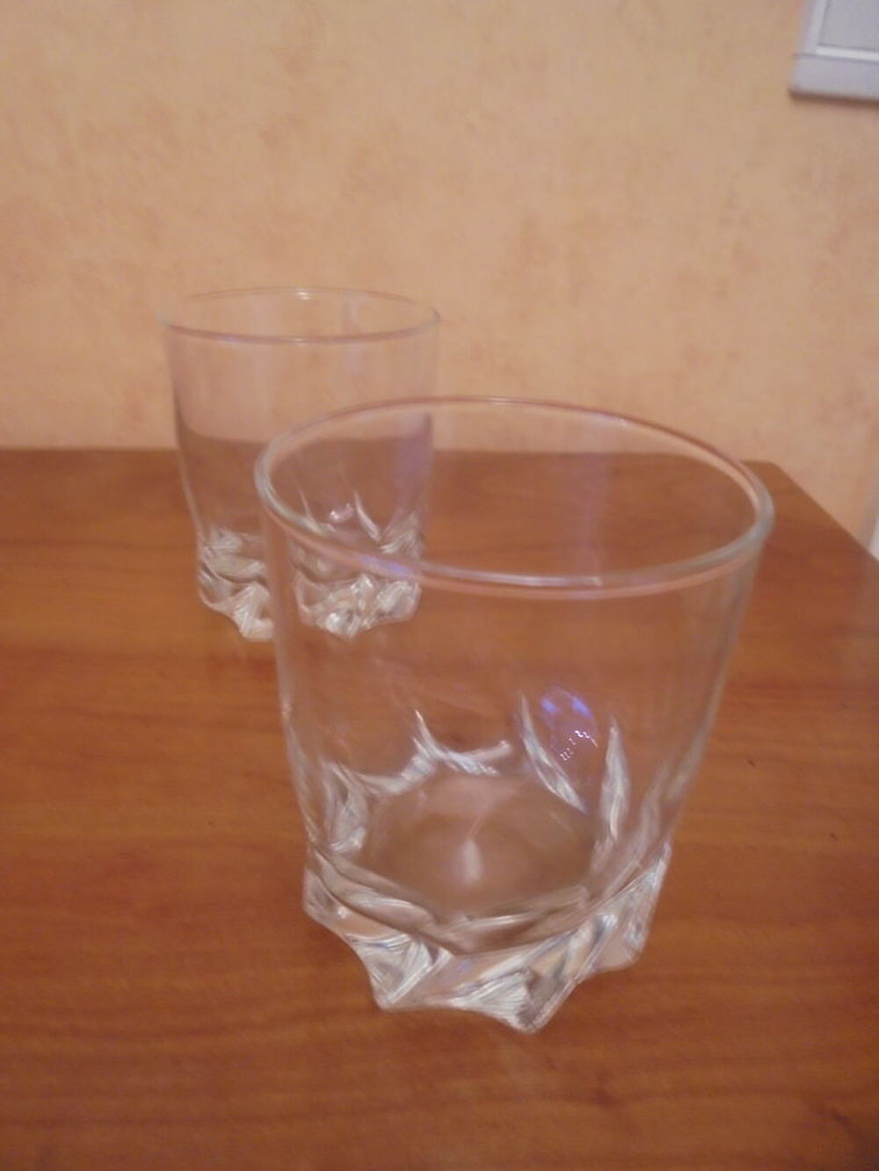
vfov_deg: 67.3
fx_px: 880
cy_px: 586
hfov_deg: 53.1
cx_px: 440
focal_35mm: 26
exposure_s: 1/10
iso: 400
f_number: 3.5
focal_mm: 4.6
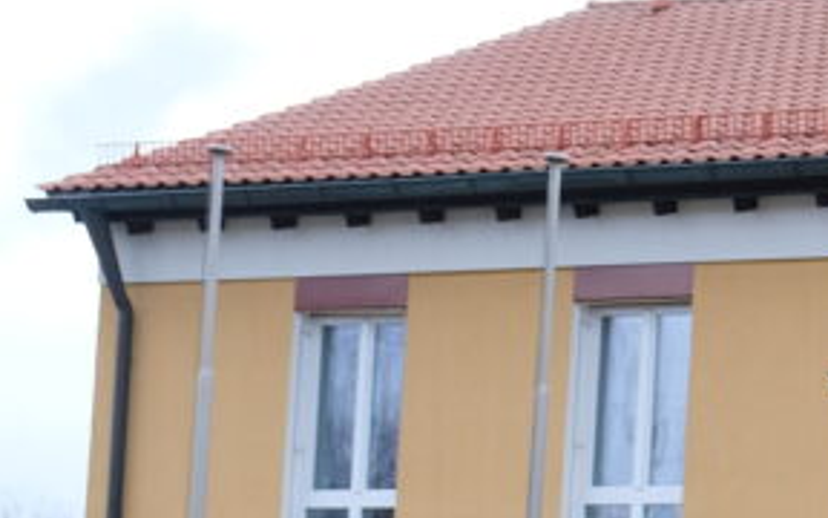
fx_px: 3836
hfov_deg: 11.1
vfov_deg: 7.7
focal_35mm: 170
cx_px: 1673
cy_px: 610
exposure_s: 1/150
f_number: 4
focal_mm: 26.5
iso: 400
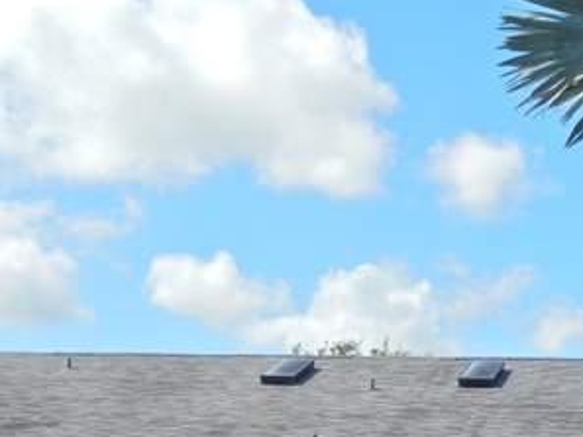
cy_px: 270
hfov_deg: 19.6
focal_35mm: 97
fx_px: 1634
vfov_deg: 15.2
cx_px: 597
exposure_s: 1/1000
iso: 125
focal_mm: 6.5
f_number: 4
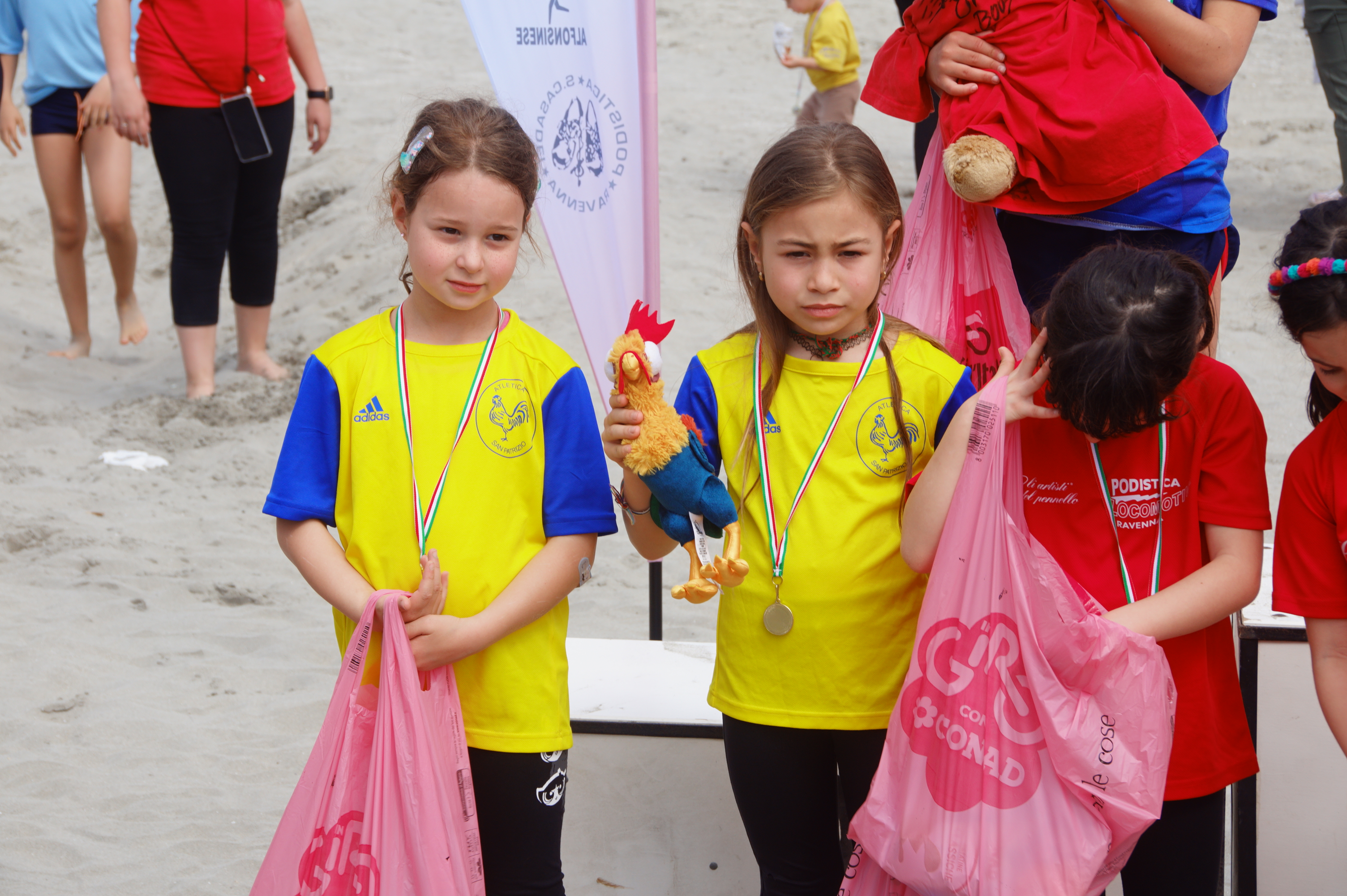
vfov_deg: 12.2
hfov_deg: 18.2
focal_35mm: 112
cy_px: 448
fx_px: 4206
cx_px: 674
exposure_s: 1/125
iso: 100
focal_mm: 75
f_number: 9
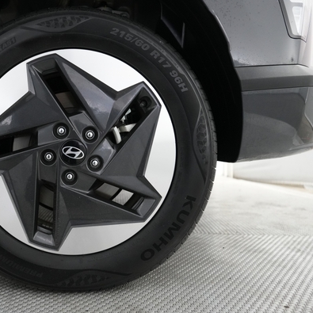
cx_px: 72
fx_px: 338
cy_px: 151
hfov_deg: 47.6
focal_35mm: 33
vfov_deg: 49.7
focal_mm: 24
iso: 3200
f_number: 2.8
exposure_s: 1/160
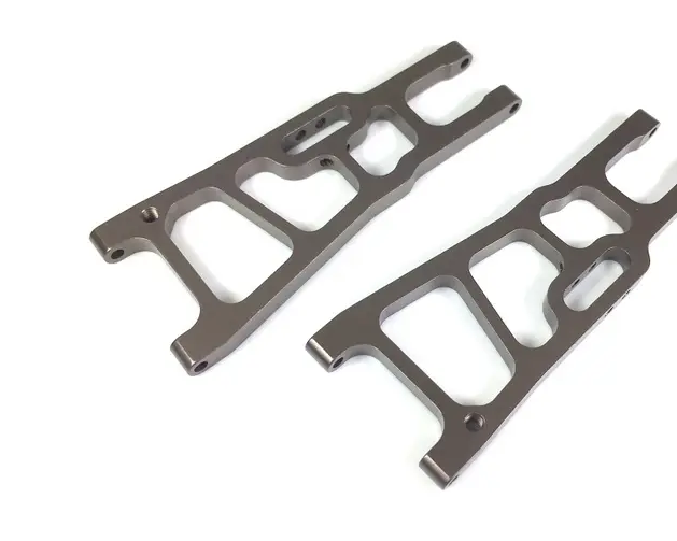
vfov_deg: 41.1
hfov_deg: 49.7
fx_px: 721
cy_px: 260
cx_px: 427
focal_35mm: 36
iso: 25
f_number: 2.2
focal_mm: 4.15
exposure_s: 1/270
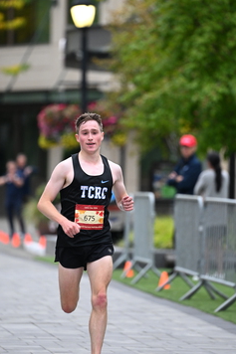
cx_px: 110
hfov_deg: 4.8
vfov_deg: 7.2
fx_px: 2815
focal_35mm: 286
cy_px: 163
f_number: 2.8
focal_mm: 185
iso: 1600
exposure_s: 1/1000
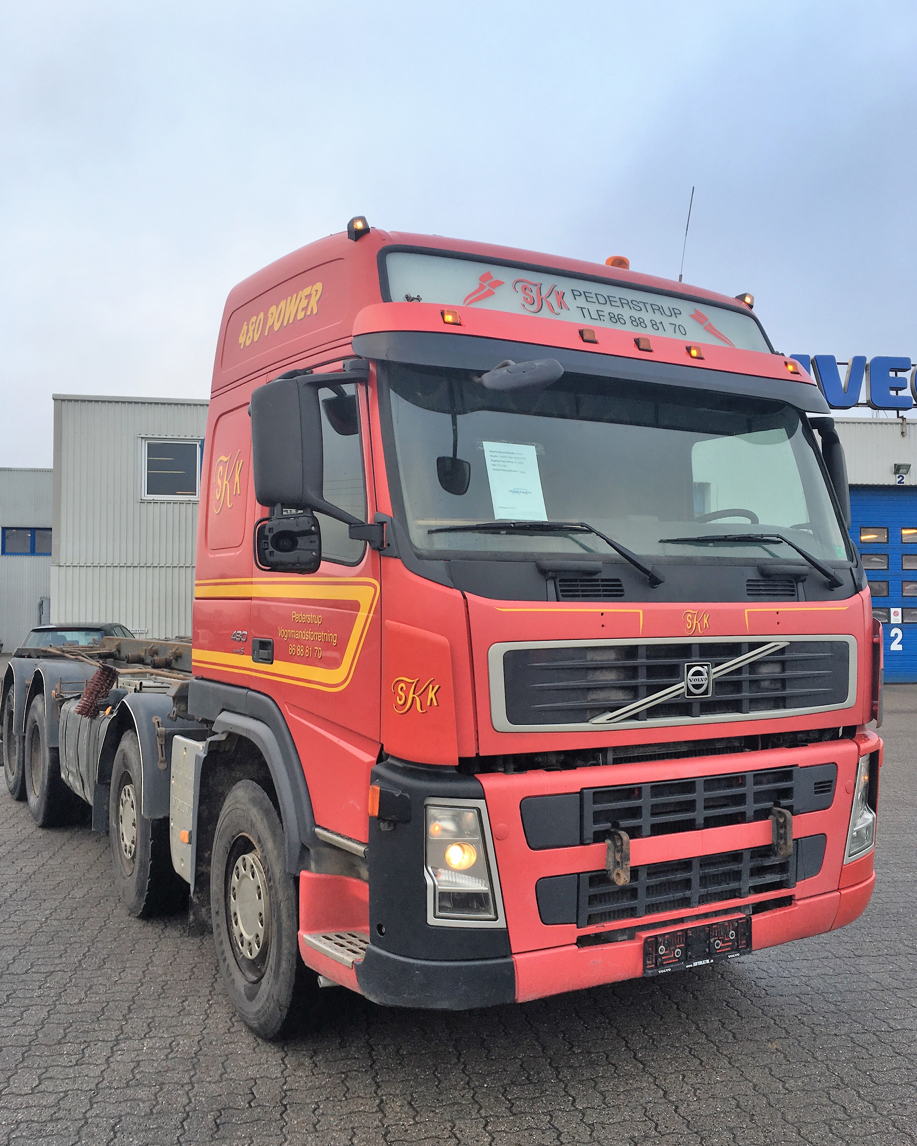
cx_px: 461
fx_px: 1052
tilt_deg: +3.3
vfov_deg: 57.2
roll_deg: +0.3
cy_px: 582
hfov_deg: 47.1
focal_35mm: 31
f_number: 2.2
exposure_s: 1/113
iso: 25
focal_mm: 4.15
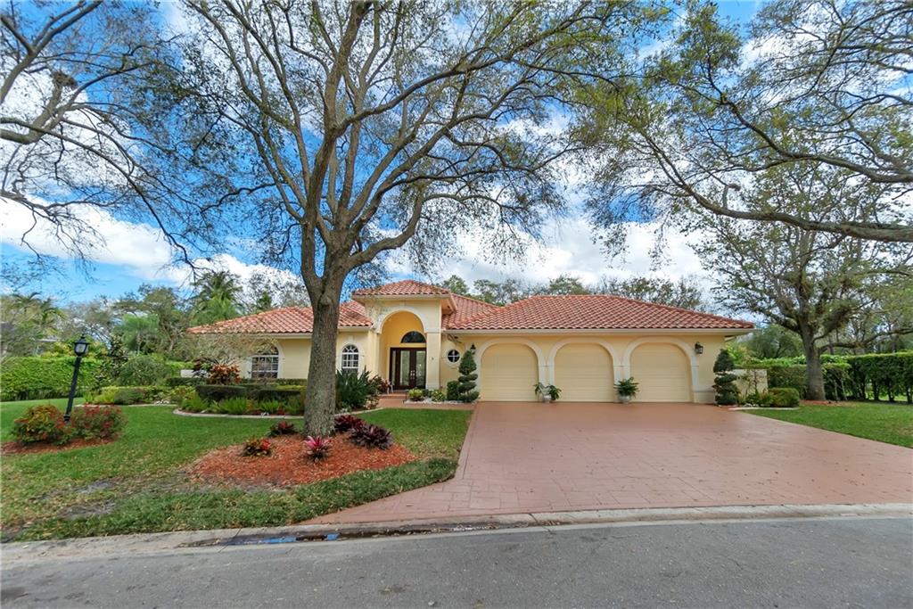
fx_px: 380
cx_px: 456
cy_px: 304
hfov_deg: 100.4
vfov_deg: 77.3
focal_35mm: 15
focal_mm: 10
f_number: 4.5
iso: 320
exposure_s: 1/800
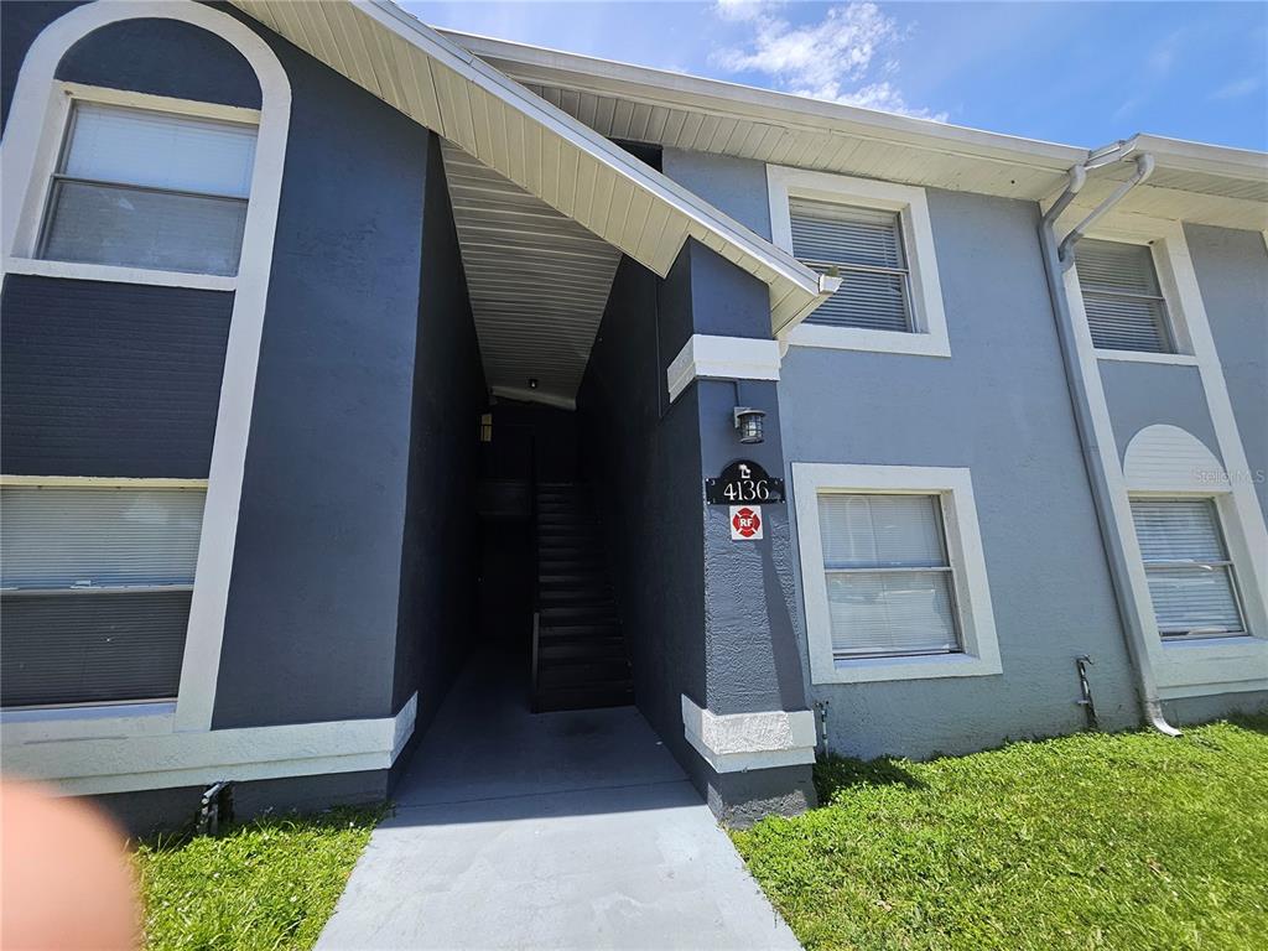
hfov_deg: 106.2
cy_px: 476
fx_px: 476
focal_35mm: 13
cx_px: 634
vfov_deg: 89.9
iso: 32
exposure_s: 1/756
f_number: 2.2
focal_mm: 1.74
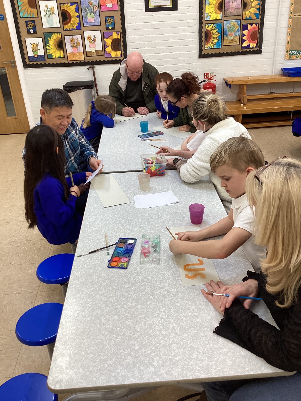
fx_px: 359
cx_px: 150
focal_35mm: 31
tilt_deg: -27.3
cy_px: 200
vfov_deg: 58.4
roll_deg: +4.1
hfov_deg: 45.4
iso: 80
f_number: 2.4
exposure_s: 1/50
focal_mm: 3.3
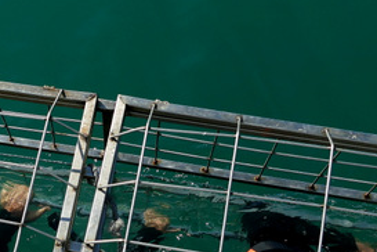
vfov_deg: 24.5
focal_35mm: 55
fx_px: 576
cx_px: -28
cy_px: 161
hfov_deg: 32.3
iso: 125
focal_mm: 9.17
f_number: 2.8
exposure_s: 1/1600
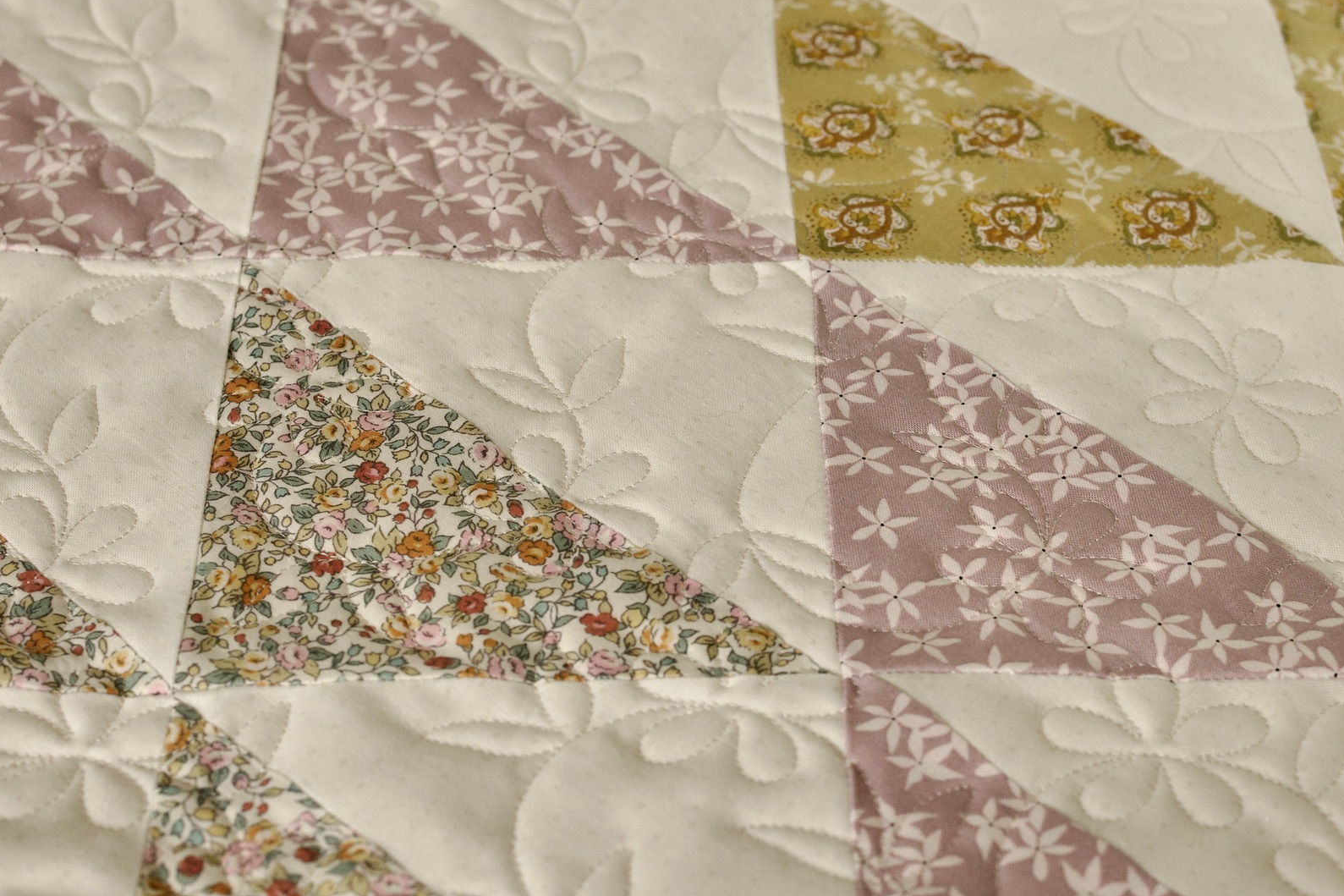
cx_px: 521
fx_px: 2192
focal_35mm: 59
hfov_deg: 33.9
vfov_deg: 23.1
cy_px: 457
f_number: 4
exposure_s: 1/125
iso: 400
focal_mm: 27
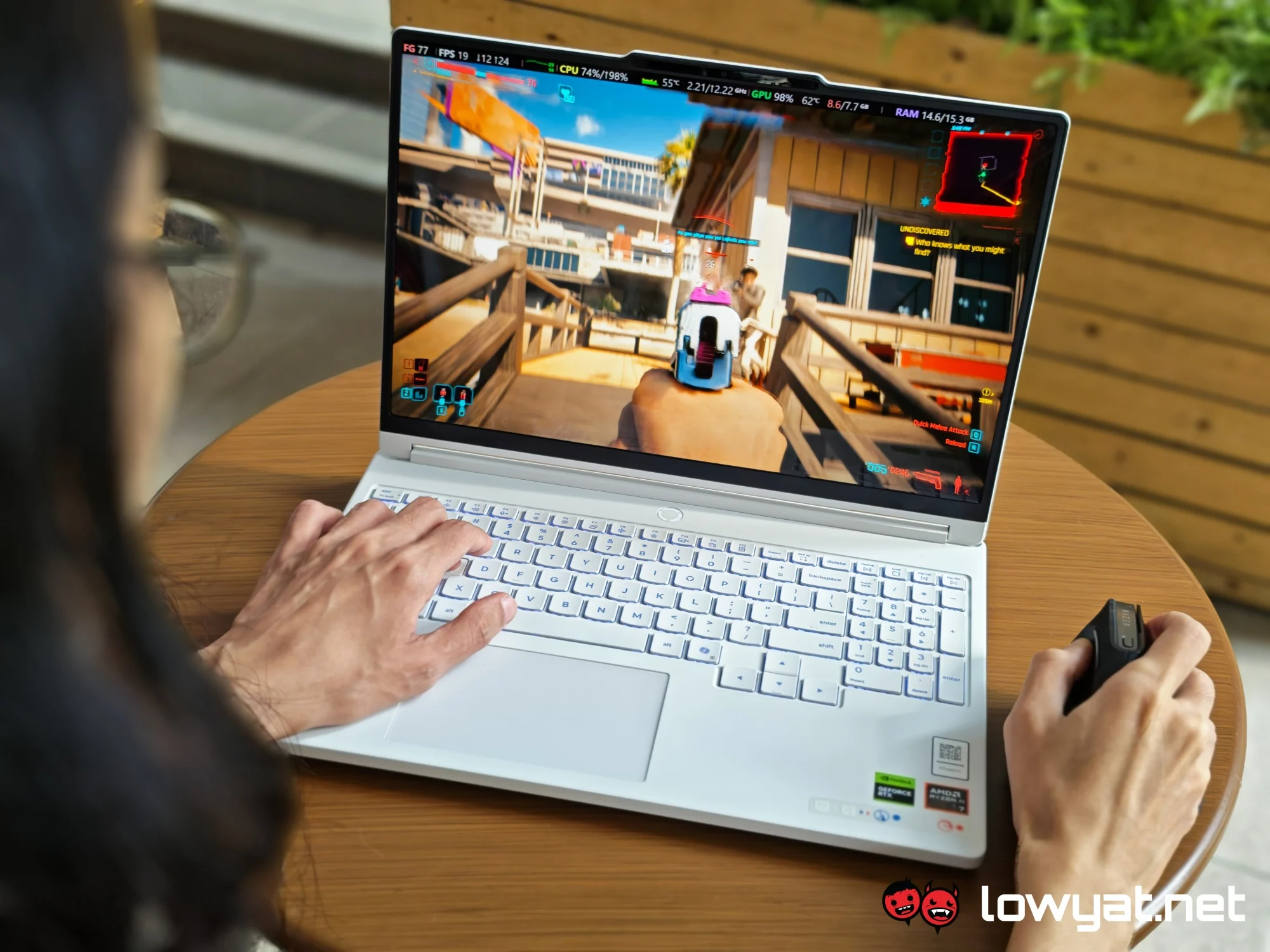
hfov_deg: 41.2
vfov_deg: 31.5
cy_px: 476
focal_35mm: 46
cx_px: 635
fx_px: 1688
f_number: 2.8
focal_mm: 5.4
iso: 50
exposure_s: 1/100
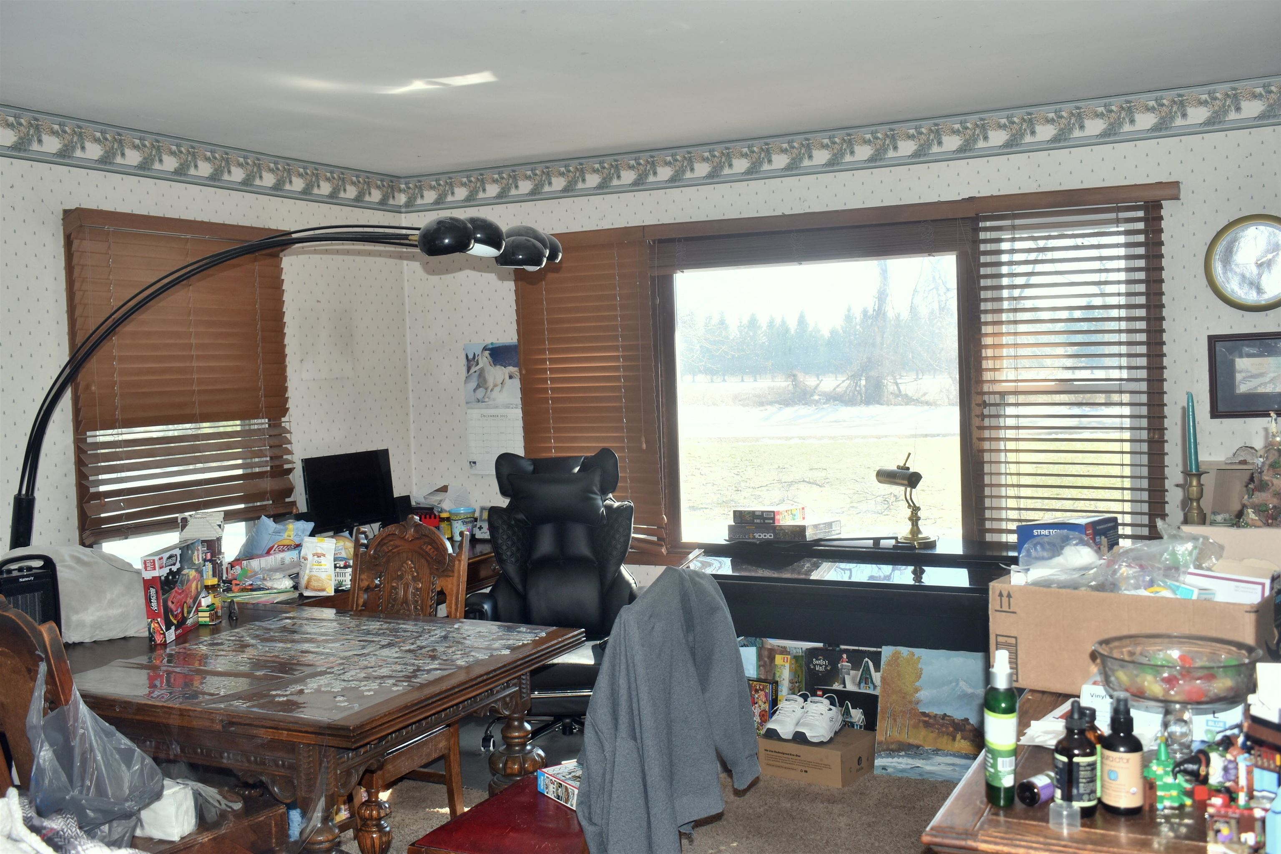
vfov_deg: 36.9
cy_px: 427
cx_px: 640
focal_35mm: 36
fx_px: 1281
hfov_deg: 53.1
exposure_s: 1/125
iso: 200
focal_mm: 24
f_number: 5.6
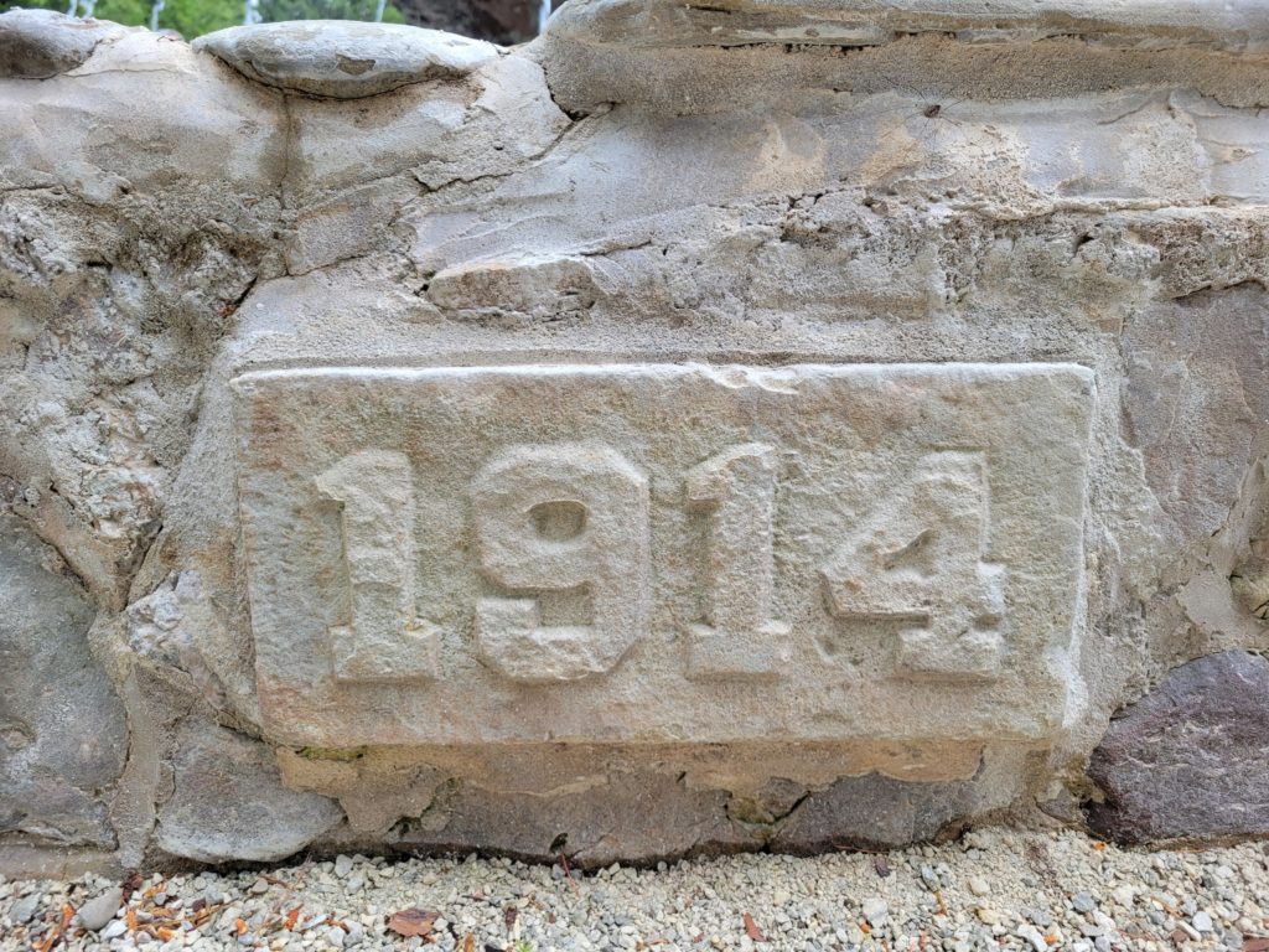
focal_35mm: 26
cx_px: 634
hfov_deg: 67.3
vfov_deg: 53.1
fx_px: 953
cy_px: 476
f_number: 1.8
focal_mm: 5.4
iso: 40
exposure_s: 1/250
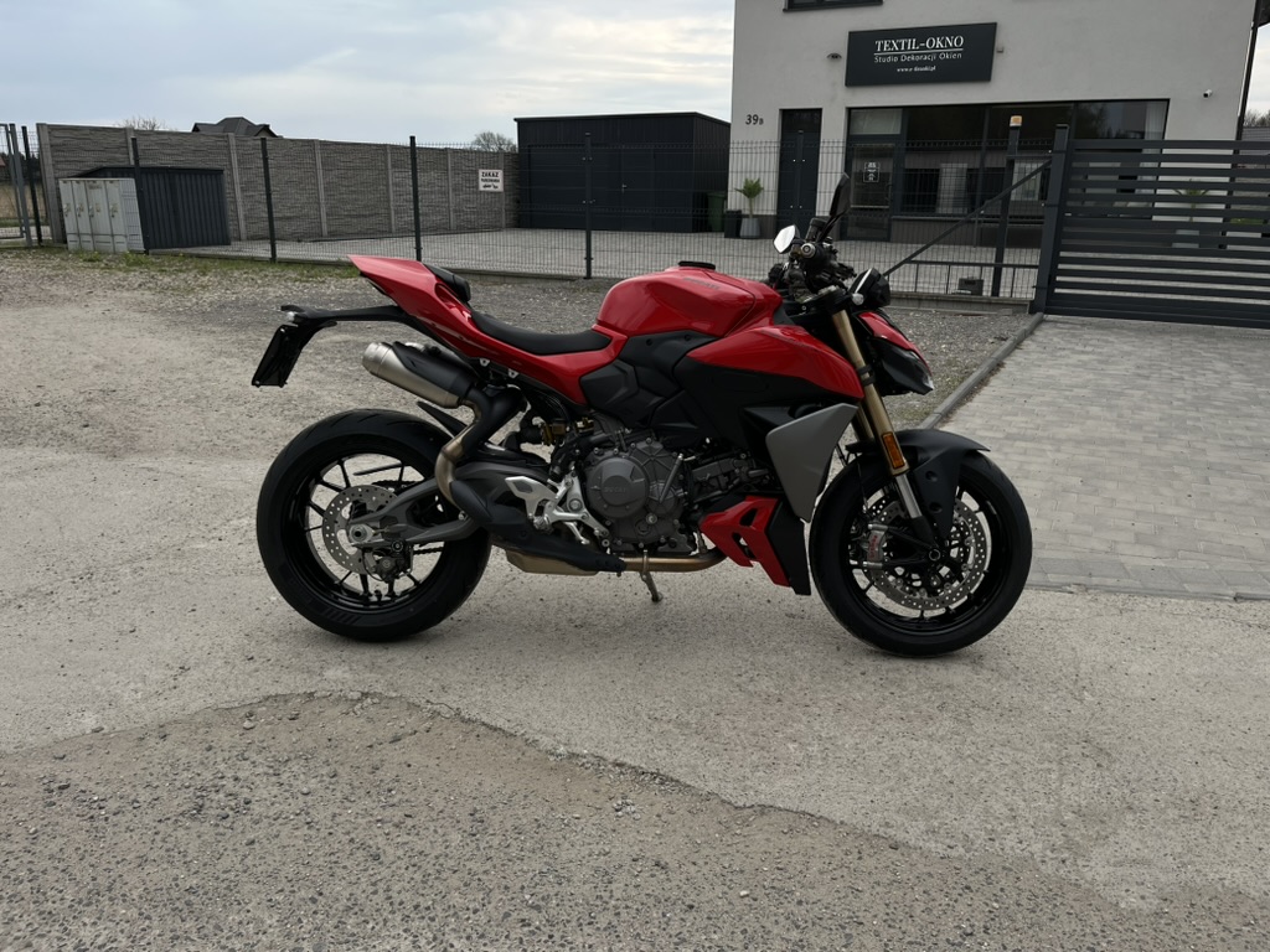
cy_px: 476
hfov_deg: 67.3
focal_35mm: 26
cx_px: 635
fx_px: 954
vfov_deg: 53.1
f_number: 1.6
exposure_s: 1/1129
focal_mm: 5.1
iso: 50
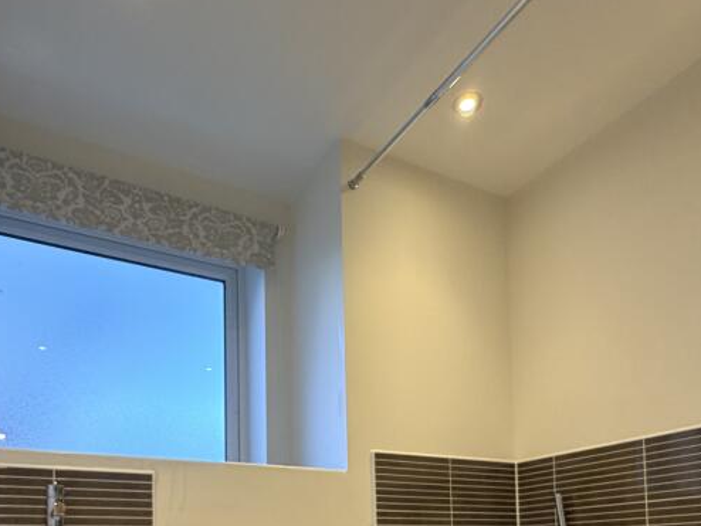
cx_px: 302
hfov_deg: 61.4
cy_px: 530
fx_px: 588
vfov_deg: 41.7
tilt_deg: +3.0
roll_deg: +1.2
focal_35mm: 29
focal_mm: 2.22
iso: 320
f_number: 2.2
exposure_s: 1/100
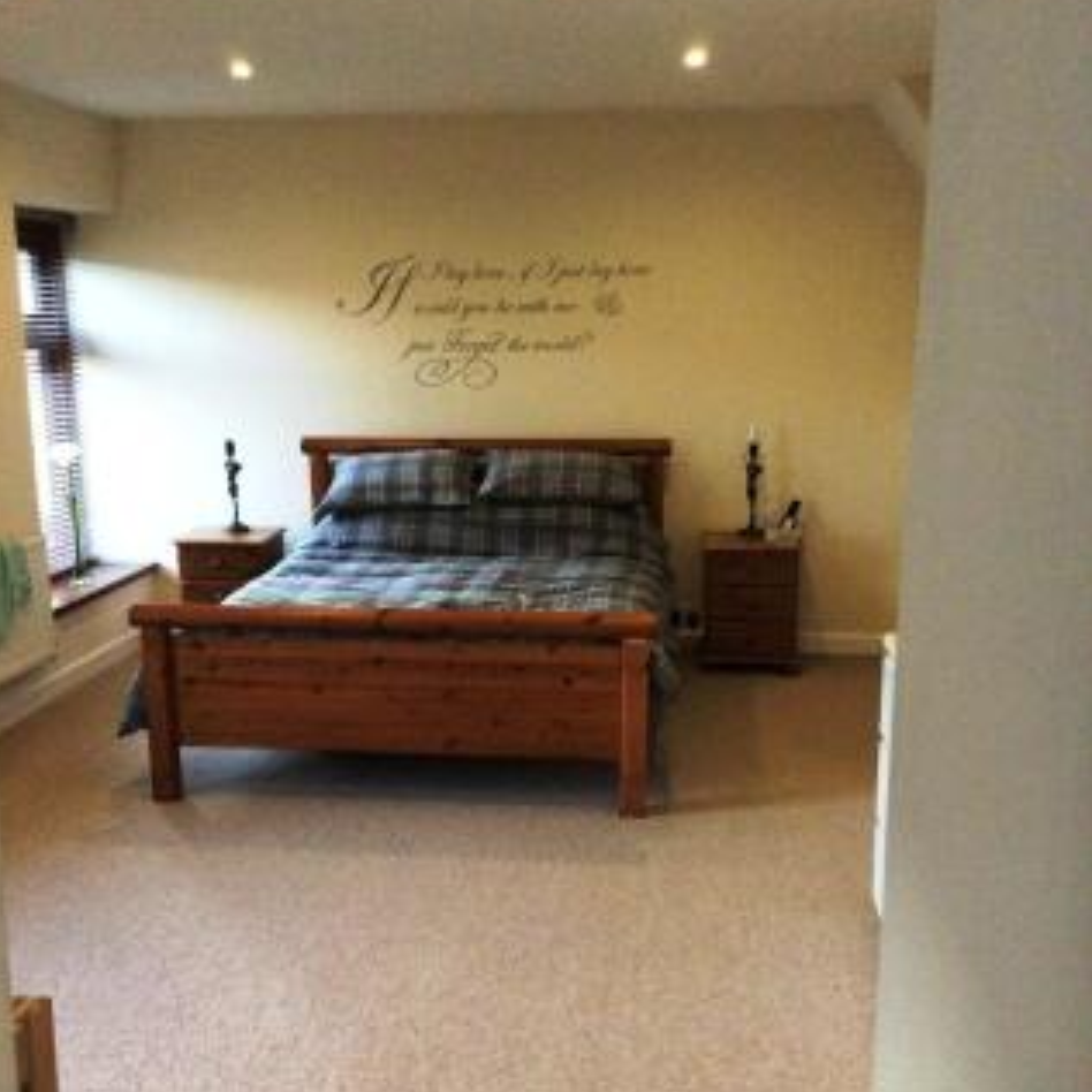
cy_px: 648
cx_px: 536
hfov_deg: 42.8
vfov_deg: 42.7
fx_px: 1392
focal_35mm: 39
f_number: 2.4
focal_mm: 3.3
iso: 250
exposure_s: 1/25
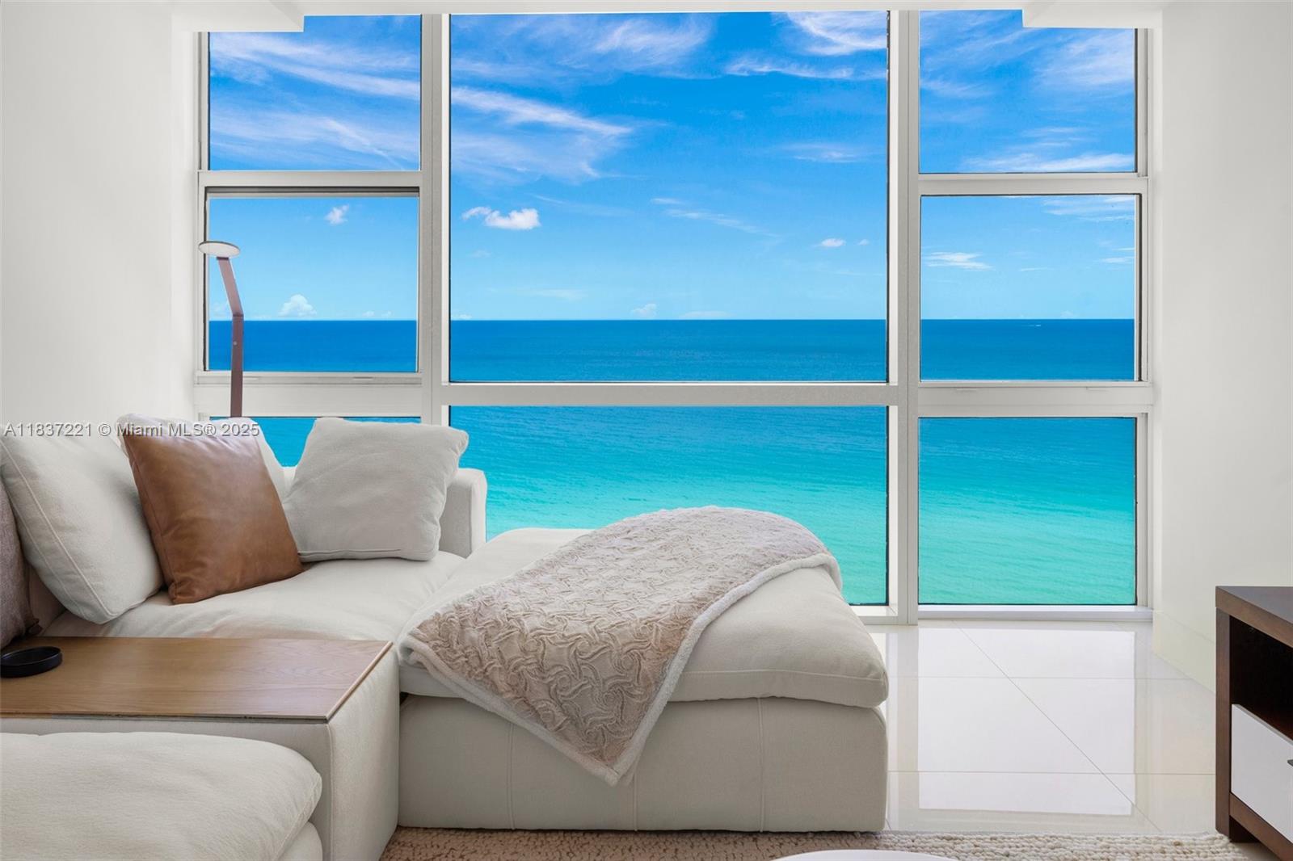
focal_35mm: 24
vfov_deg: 53.1
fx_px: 862
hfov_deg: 73.8
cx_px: 646
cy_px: 430
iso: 250
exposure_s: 1/160
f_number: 8
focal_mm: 24
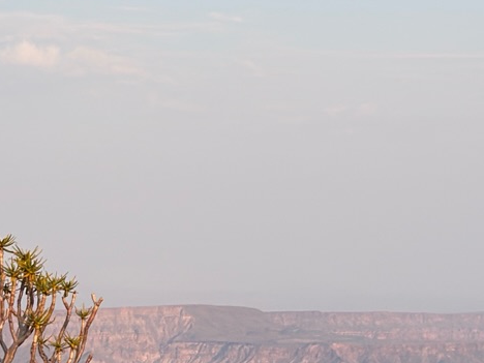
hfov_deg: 12.9
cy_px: 331
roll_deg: +0.7
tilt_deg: -1.3
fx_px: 2139
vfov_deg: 9.7
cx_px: 245
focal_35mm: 153
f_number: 1.78
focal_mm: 6.76
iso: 100
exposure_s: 1/1890
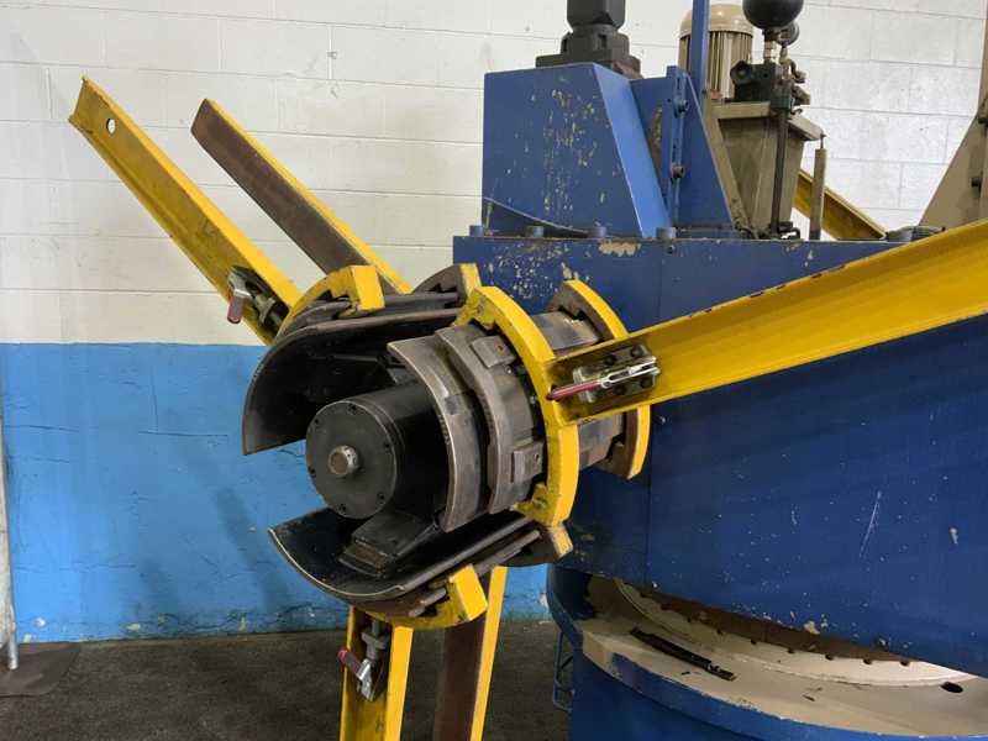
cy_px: 370
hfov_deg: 61.7
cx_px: 494
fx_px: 828
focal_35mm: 29
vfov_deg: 48.2
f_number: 1.8
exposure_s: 1/60
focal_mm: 3
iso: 125
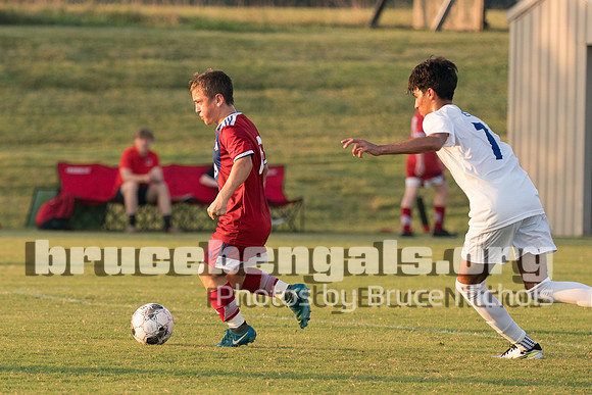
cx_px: 212
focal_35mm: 377
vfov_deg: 3.6
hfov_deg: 5.5
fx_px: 6209
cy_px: 178
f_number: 2.8
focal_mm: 159
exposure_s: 1/1250
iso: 400
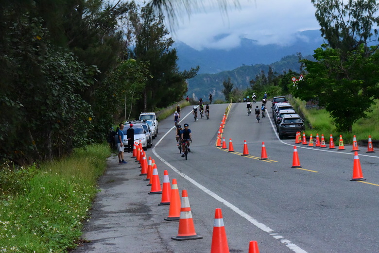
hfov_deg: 17.1
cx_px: 190
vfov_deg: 11.4
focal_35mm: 120
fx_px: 1264
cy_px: 126
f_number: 14
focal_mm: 120
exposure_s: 1/3200
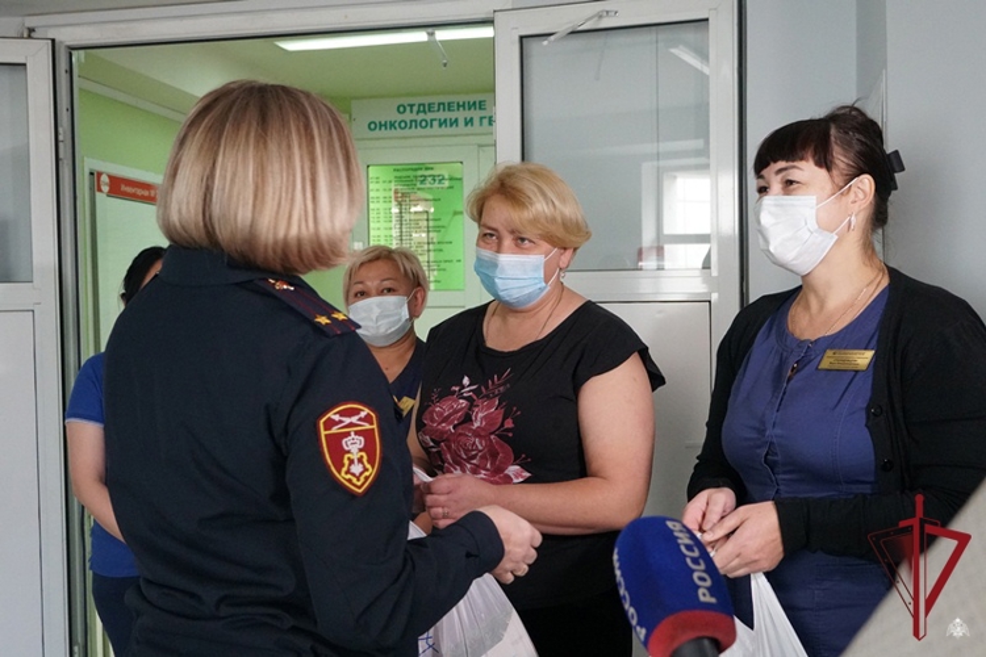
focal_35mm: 42
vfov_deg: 31.9
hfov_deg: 46.4
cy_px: 328
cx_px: 493
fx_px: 1150
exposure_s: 1/160
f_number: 4.5
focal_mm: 28
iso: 3200
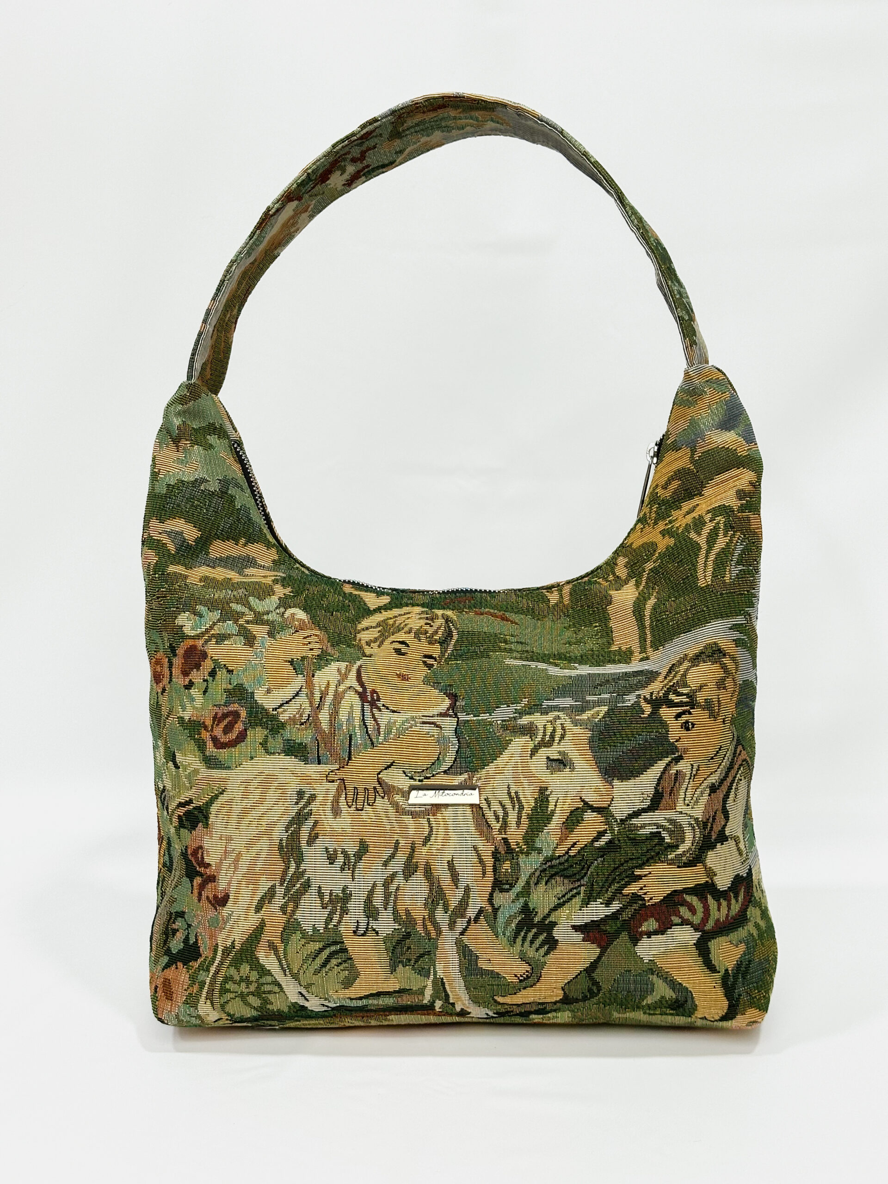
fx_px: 1642
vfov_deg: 39.7
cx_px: 444
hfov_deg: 30.3
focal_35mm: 48
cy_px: 592
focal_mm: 6.86
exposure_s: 1/120
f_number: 1.8
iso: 100
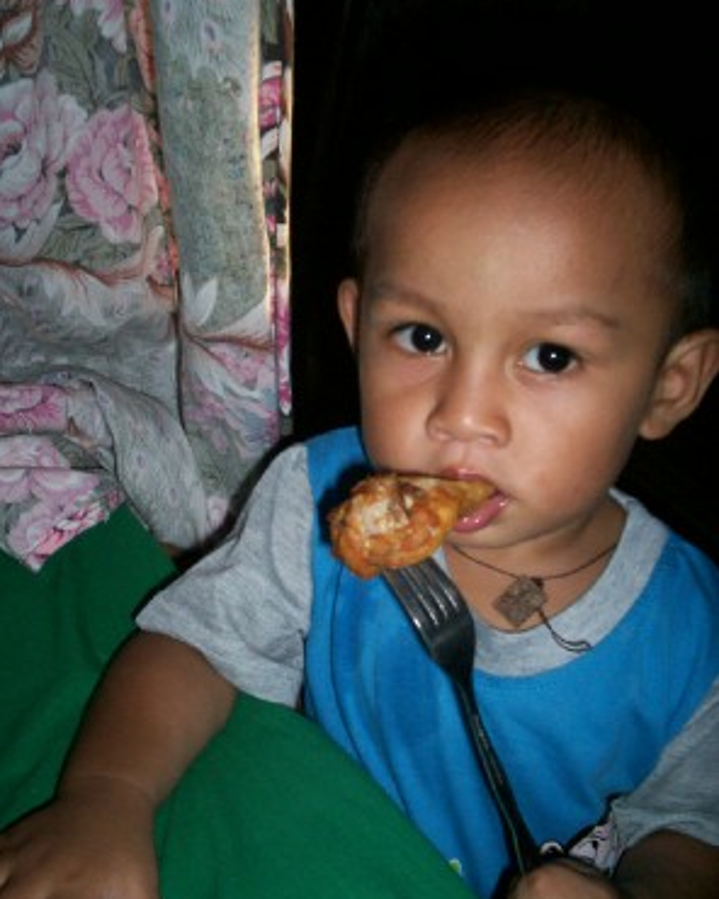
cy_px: 469
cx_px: 357
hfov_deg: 39.2
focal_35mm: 38
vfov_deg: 47.9
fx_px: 1011
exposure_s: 1/64
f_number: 4.5
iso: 140
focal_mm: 5.9
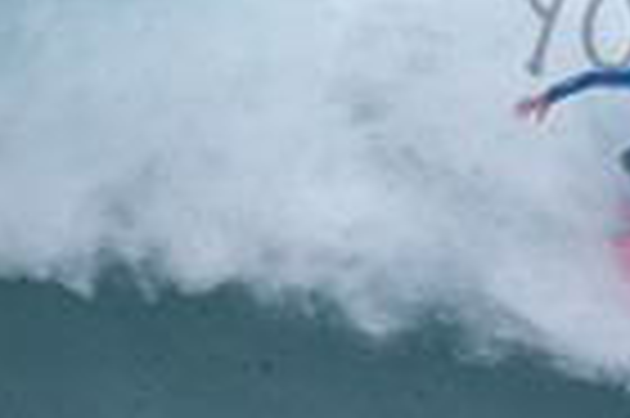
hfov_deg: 0.7
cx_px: 972
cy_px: -34
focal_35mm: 3111
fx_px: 54378
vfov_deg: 0.4
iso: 100
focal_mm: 500
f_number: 25
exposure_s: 1/20
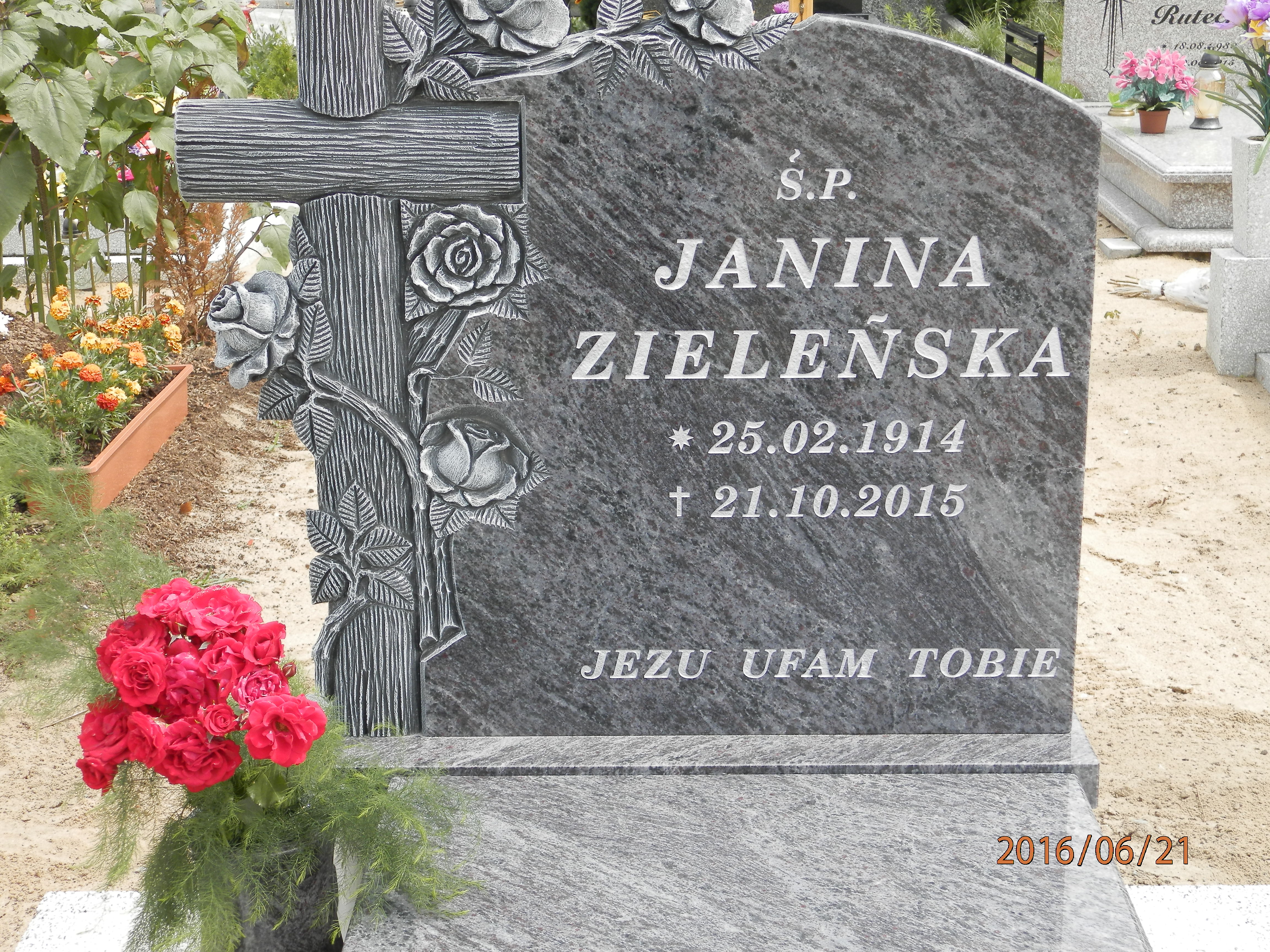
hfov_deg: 34.9
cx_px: 635
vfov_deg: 26.6
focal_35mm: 55
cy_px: 476
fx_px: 2018
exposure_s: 1/320
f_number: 3.8
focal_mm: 9.9
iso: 80
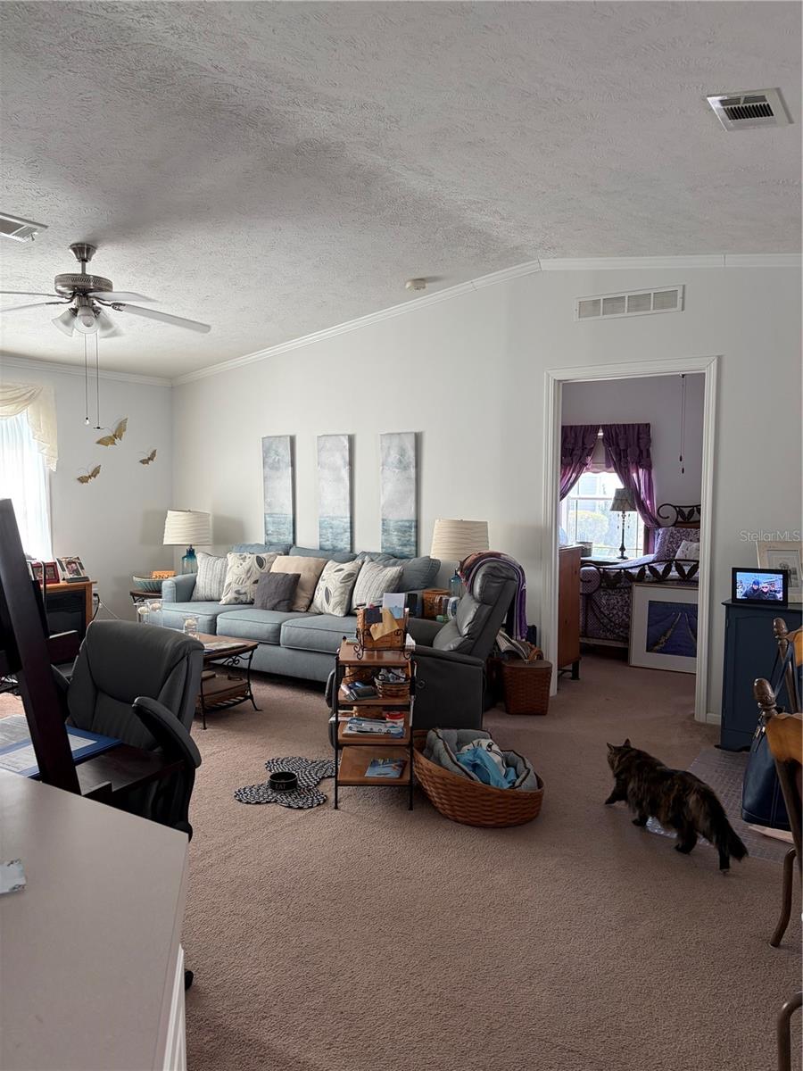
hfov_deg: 53.1
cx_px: 402
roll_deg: +0.0
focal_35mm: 26
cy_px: 536
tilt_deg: -3.0
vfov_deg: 67.3
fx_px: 804
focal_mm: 5.96
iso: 125
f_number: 1.6
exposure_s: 1/77
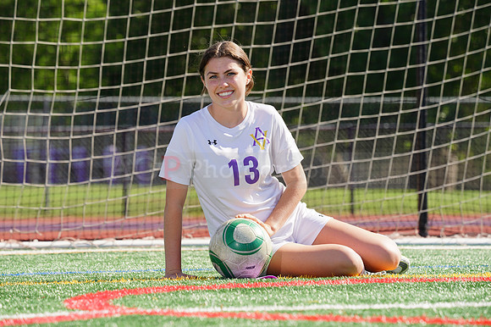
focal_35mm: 297
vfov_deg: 4.6
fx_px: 4048
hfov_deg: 6.9
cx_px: 246
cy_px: 164
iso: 200
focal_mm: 297
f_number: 11
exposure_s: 1/250
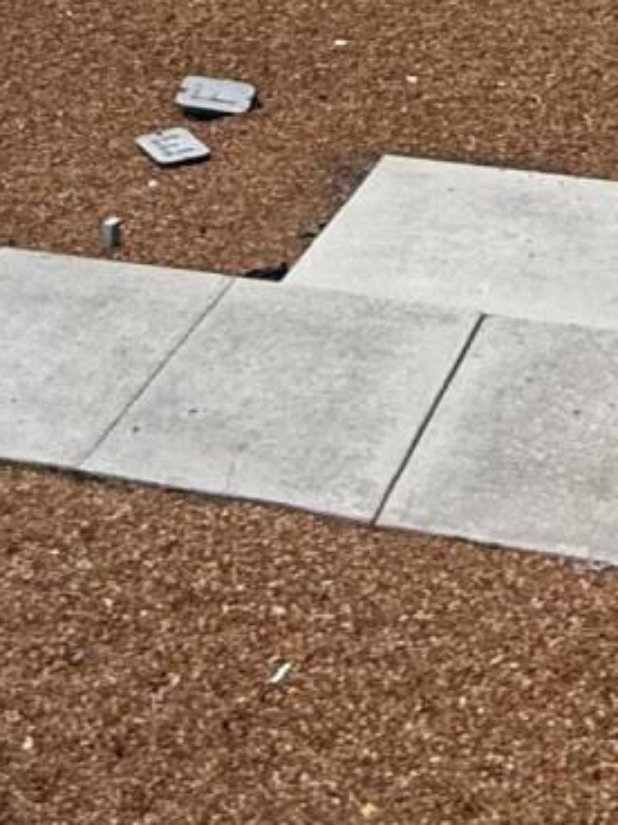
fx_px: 1809
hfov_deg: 19.2
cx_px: 488
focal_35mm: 76
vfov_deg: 17.6
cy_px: -852
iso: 64
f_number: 2.2
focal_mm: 2.22
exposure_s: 1/465
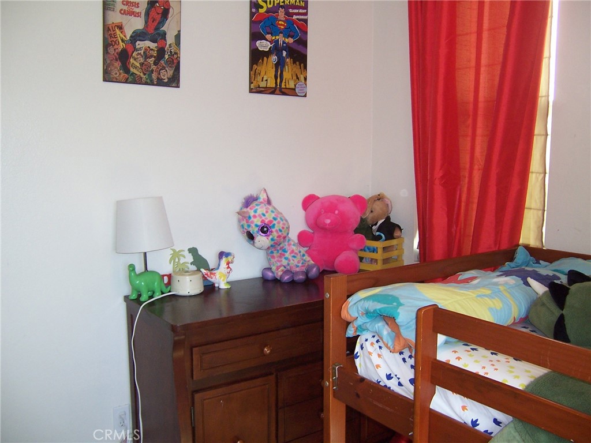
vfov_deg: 42.9
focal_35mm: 33
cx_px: 296
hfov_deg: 55.4
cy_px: 222
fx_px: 563
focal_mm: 5.5
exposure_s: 1/60
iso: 140
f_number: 2.8
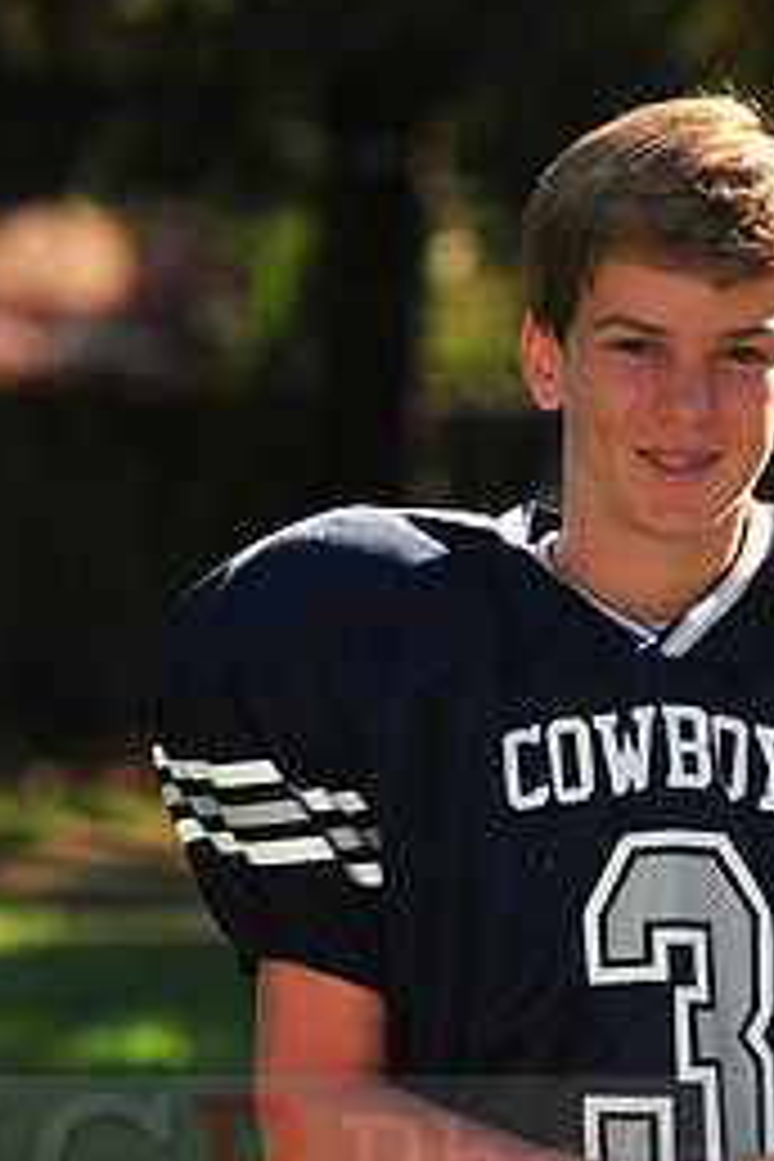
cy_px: 1138
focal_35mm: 315
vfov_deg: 6.5
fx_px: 10158
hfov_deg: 4.4
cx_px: 670
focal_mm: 140
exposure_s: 1/1000
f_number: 4.5
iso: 200
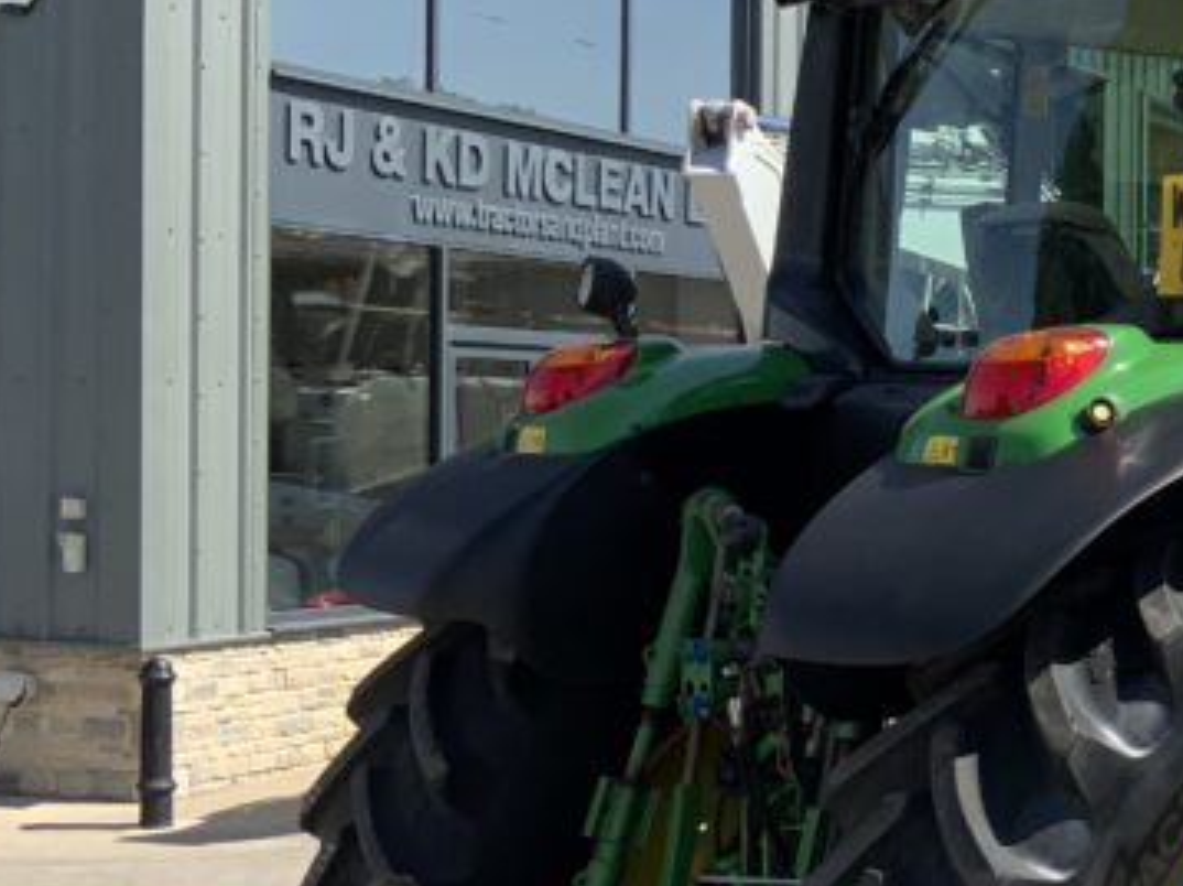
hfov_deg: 21.1
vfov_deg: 17.7
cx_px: 1593
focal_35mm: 83
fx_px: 2835
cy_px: 572
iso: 16
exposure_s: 1/1377
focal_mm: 3
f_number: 1.8
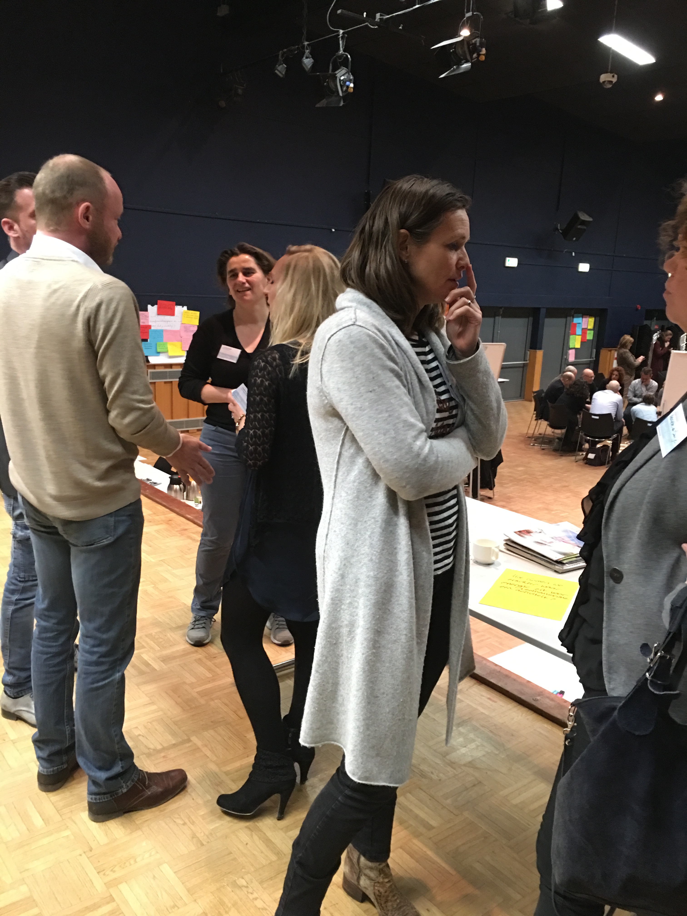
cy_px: 458
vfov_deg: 61.7
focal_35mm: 29
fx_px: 767
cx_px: 344
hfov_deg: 48.2
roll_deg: -2.5
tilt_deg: -11.2
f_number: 2.2
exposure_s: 1/8
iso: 160
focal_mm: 4.15
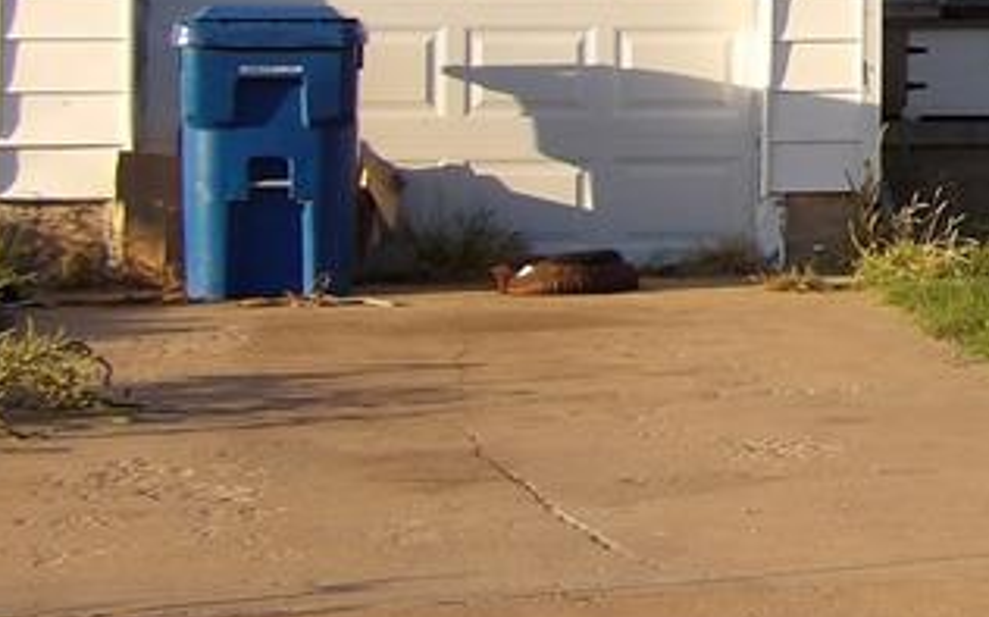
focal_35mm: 134
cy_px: -94
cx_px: 1365
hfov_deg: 14.8
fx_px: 3609
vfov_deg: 9.6
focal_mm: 7
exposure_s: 1/438
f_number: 3.7
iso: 100
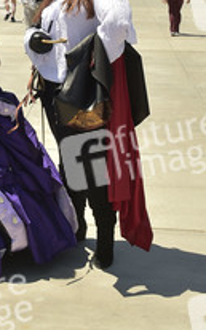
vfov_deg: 31.8
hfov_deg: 19.9
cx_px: -2
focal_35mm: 63
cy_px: 73
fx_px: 567
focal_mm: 32
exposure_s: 1/250
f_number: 11
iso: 160
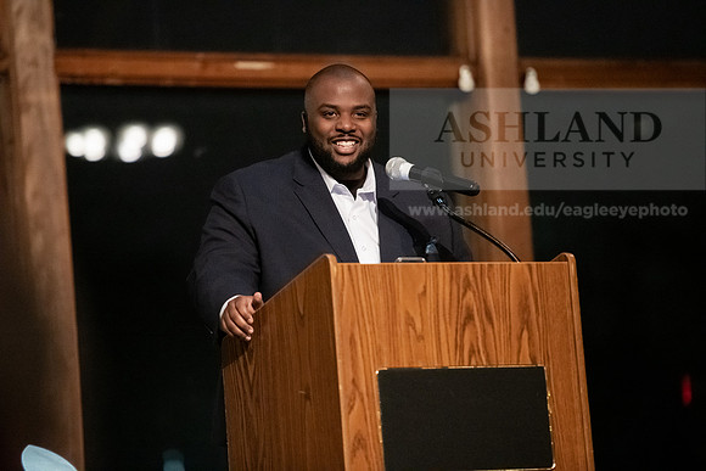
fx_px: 3531
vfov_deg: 7.6
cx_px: 353
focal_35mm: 180
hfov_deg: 11.4
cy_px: 236
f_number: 2.8
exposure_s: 1/200
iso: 12800
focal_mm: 180
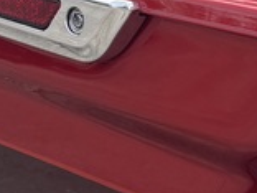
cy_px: -87
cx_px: 69
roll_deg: -1.4
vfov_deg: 8.5
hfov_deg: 11.5
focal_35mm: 171
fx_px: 1270
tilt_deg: -13.4
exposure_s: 1/1164
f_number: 1.6
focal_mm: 5.96
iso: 50
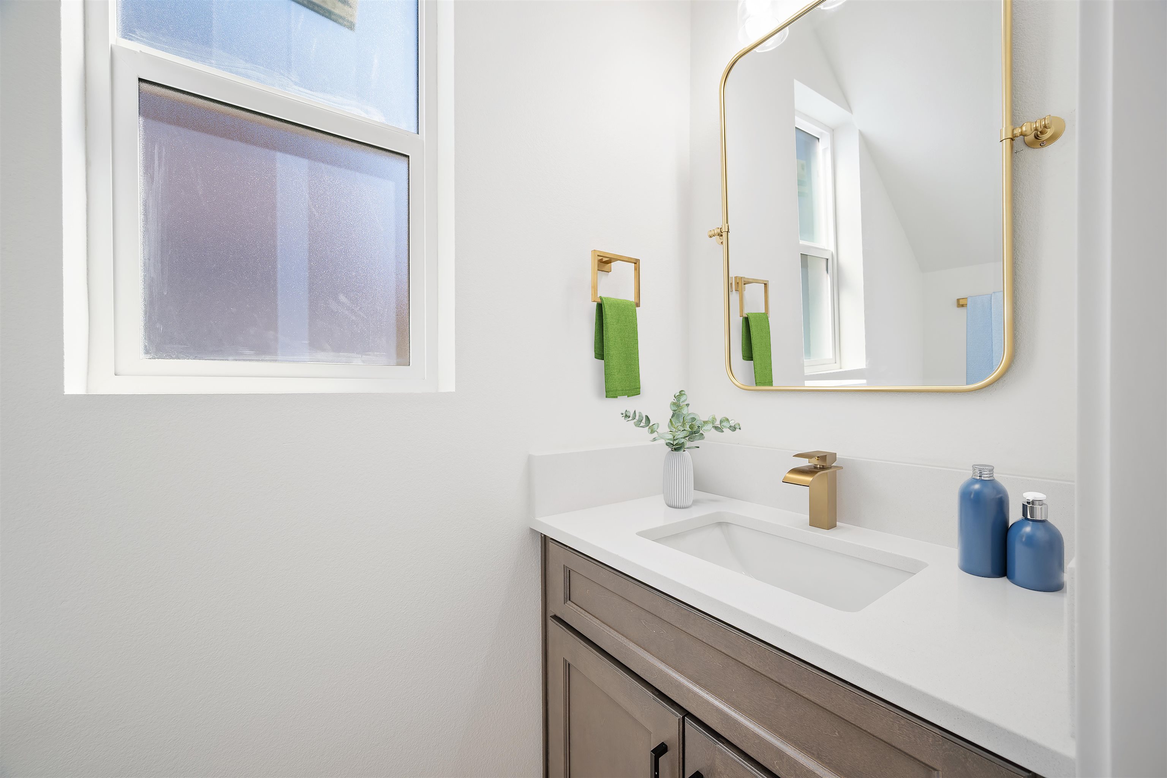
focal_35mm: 14
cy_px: 389
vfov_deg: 81.2
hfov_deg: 104.3
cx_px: 584
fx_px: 454
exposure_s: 1/2
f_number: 8
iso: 100
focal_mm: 14
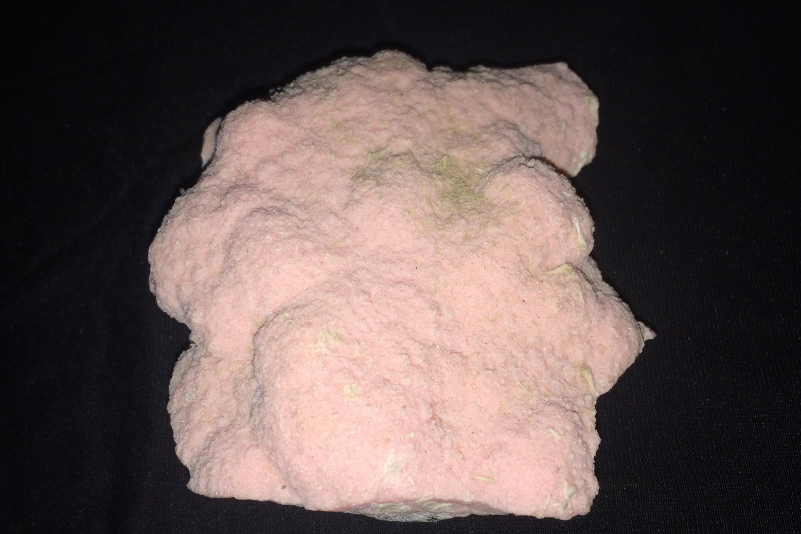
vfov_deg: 42.3
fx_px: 690
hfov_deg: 60.3
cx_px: 406
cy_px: 289
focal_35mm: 31
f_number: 2.2
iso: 32
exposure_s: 1/410
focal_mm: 4.15
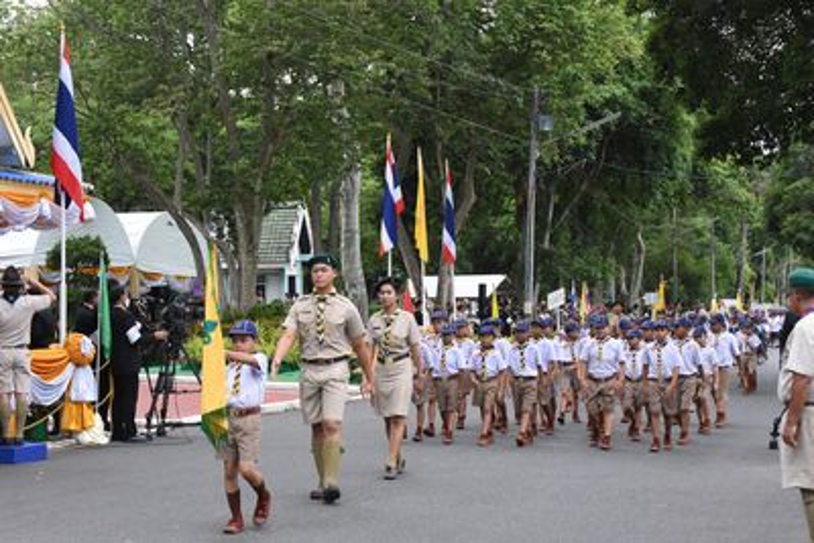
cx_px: 407
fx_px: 1583
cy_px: 272
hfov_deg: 28.8
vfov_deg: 19.5
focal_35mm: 70
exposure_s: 1/400
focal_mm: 70
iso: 3600
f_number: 9
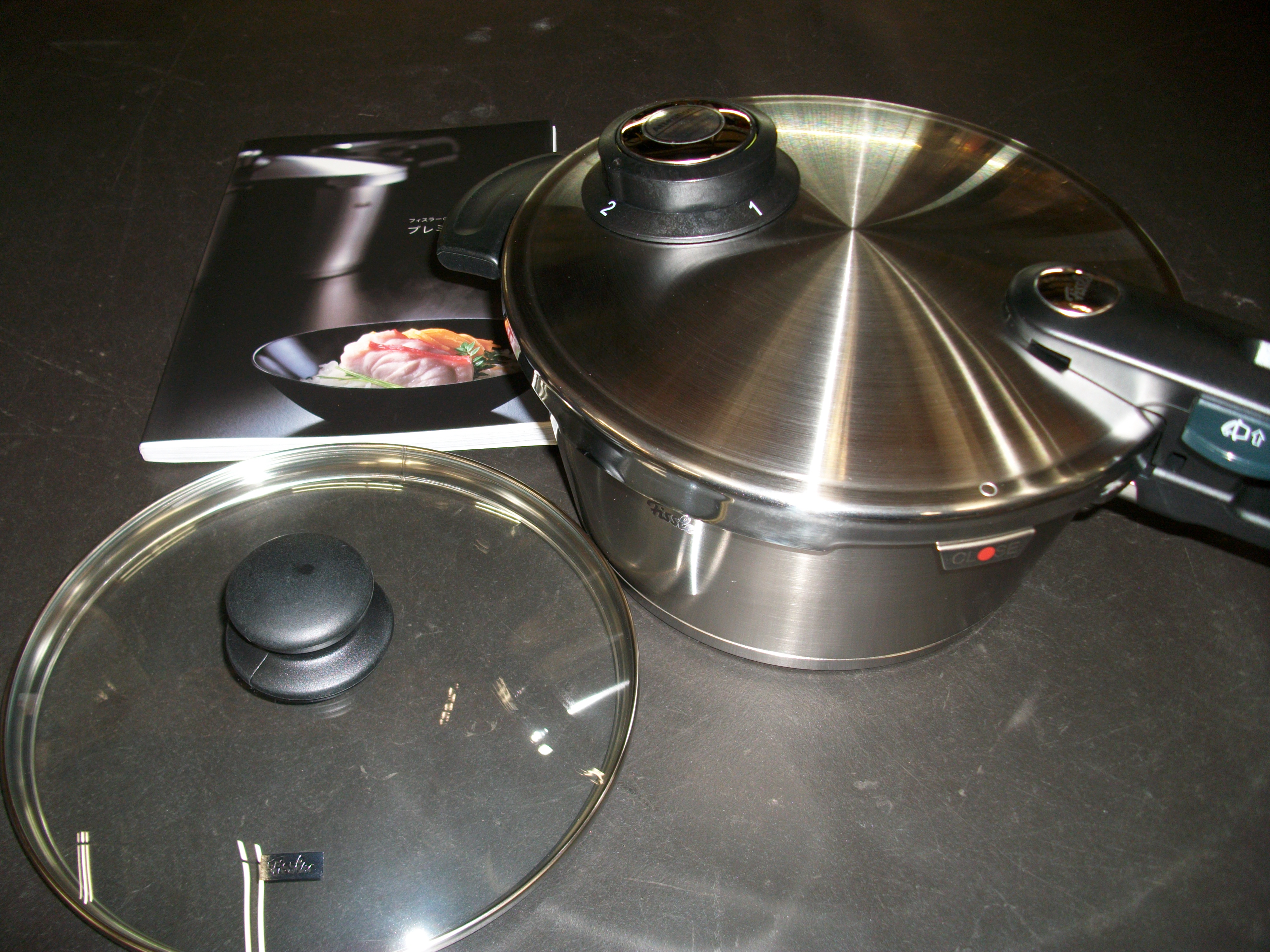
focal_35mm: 31
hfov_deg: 58.4
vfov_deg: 45.4
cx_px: 635
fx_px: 1137
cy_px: 476
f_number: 2.9
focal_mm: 5.7
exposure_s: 1/40
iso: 96
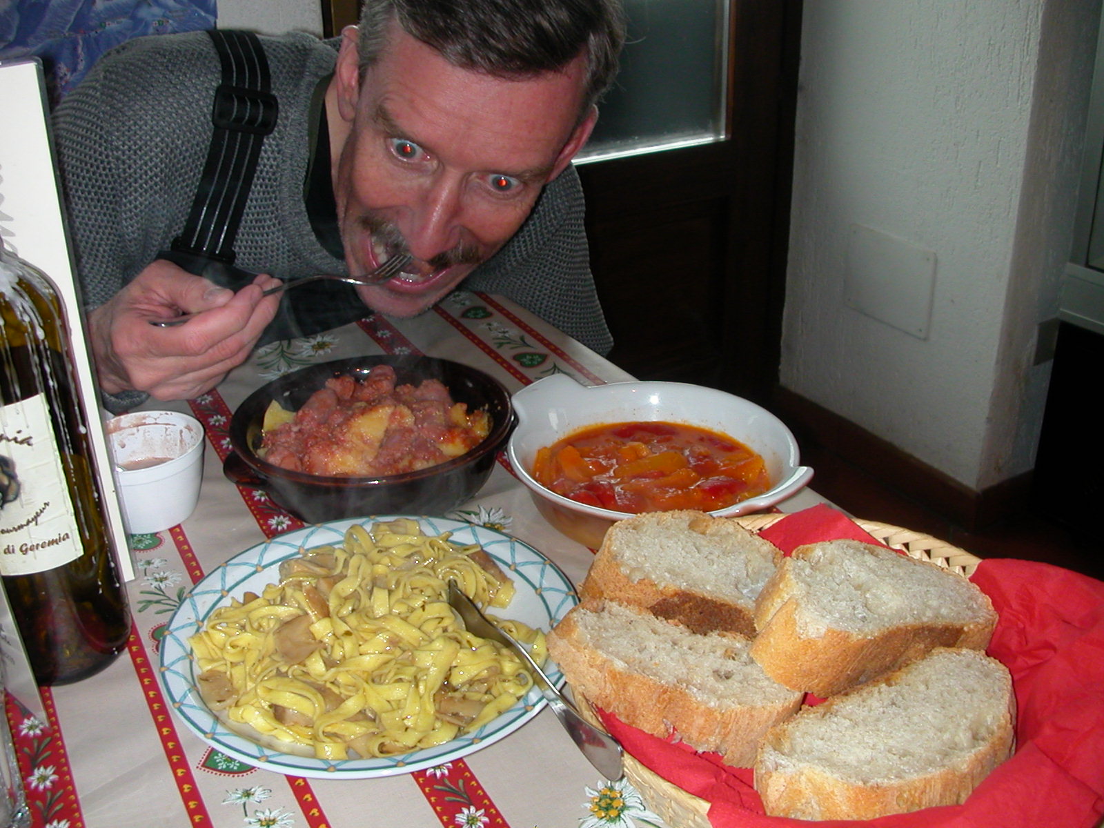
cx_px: 552
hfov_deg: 50.1
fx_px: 1180
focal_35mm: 37
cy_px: 414
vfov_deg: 38.7
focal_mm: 5.6
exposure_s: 1/59.9
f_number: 2.7
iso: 100
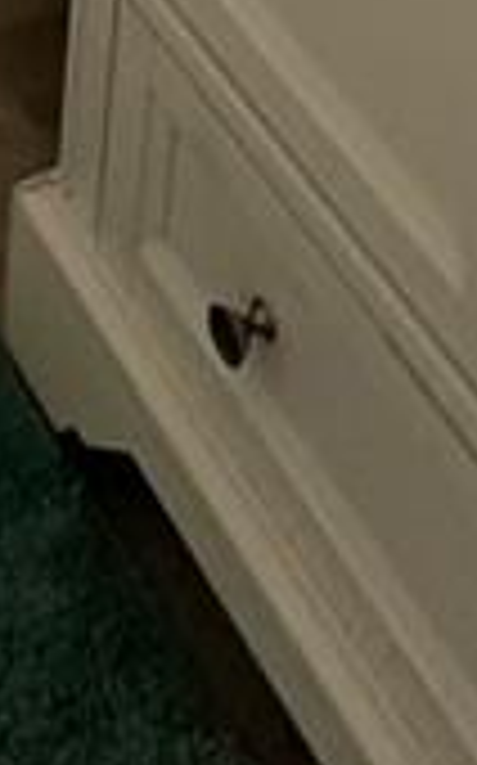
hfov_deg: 12.0
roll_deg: -2.9
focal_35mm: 105
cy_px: -1224
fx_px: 2188
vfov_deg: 13.0
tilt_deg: -12.4
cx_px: -194
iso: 200
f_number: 2.2
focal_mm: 2.22
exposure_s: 1/60
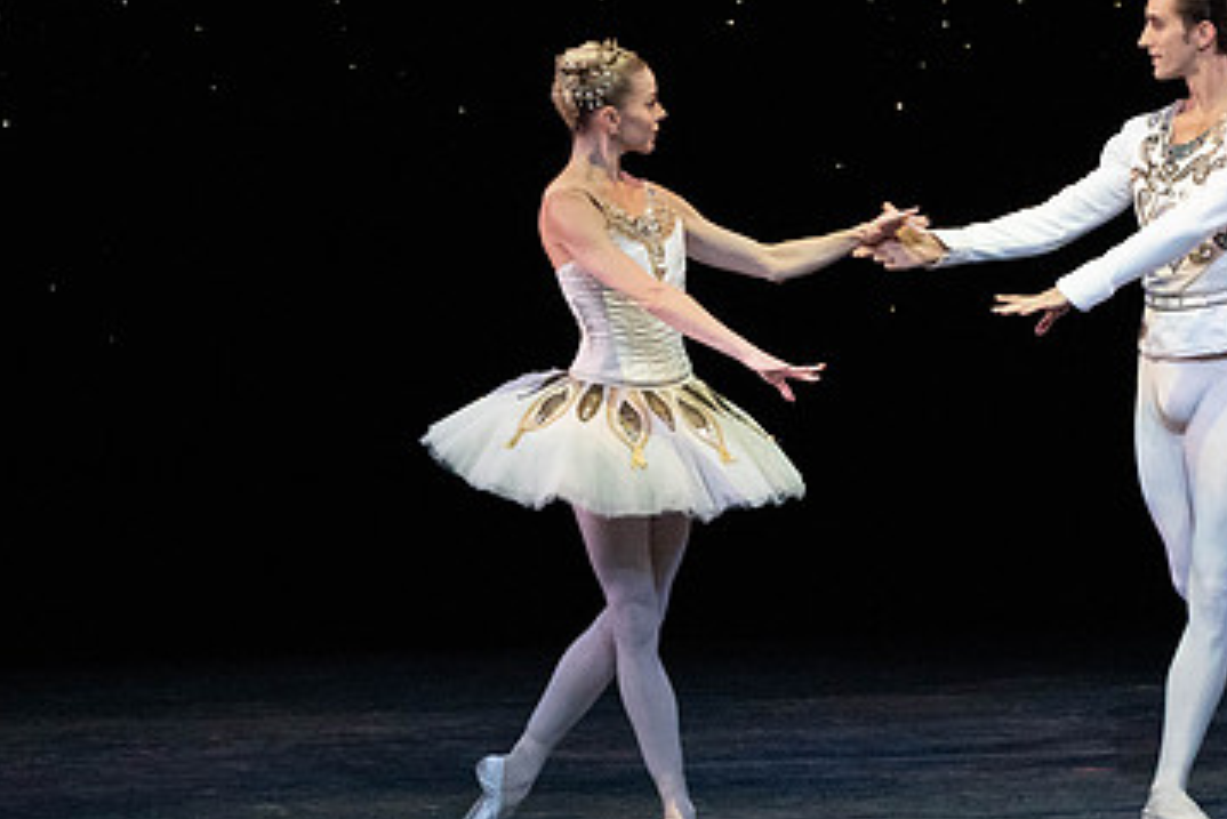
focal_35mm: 540
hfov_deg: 3.8
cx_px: 956
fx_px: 18411
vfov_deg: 2.5
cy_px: 269
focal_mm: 333
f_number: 11
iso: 20000
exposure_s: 1/400
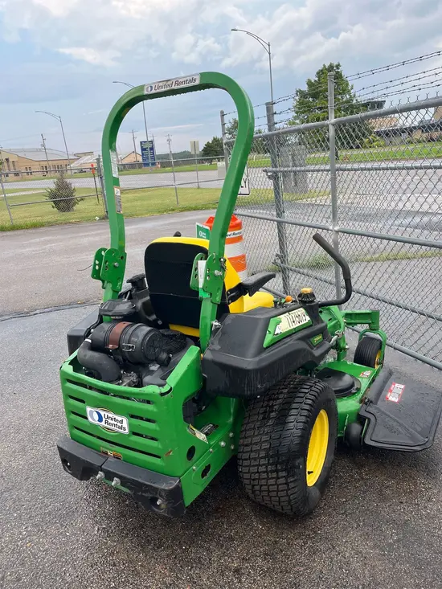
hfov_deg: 53.1
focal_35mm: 26
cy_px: 294
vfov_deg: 67.3
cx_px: 221
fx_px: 443
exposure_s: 1/454
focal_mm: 5.1
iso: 50
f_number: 1.6
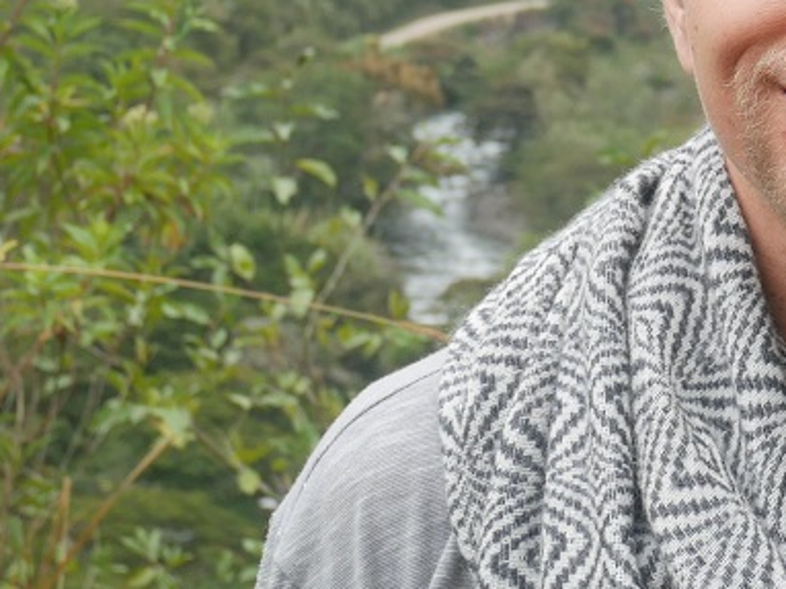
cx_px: 782
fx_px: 2429
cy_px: 50
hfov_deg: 17.9
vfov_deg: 13.7
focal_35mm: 107
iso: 250
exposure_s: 1/60
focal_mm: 16
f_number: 3.9
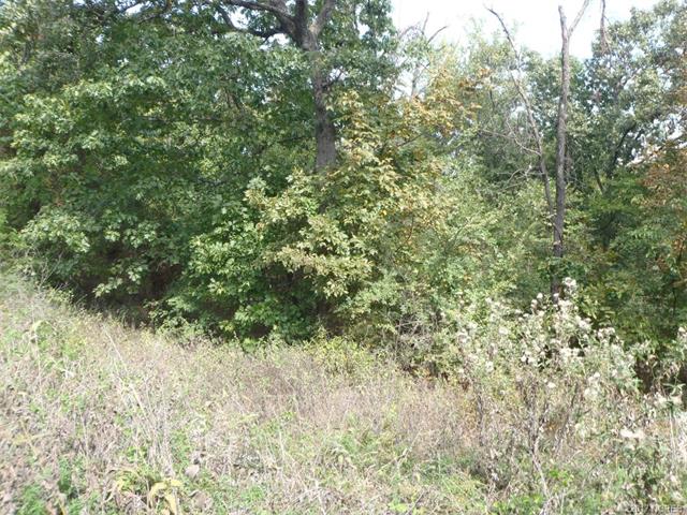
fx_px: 556
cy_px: 258
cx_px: 344
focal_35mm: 28
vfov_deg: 49.7
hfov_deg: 63.4
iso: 64
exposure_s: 1/80
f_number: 4
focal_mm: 5
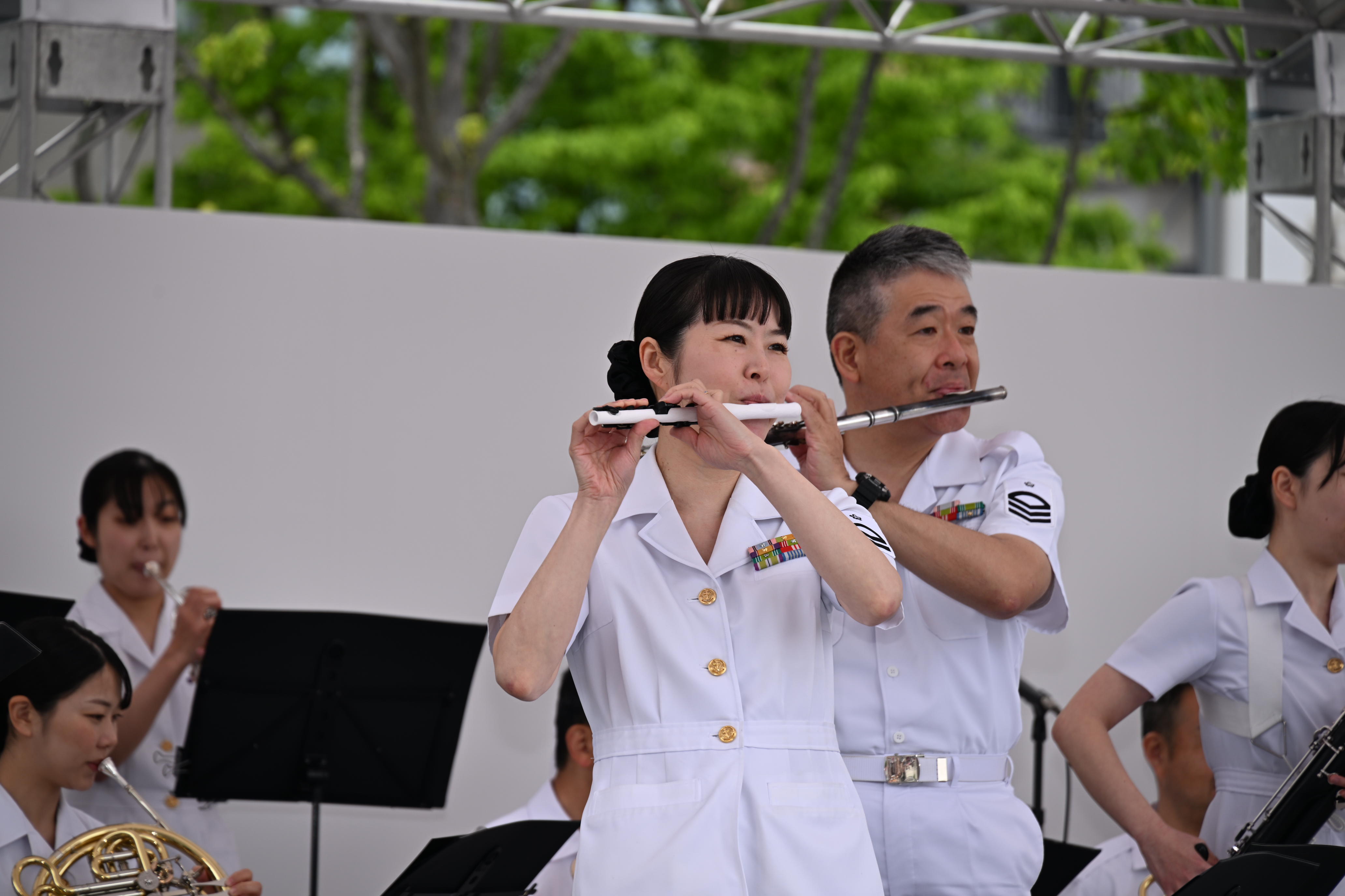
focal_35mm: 200
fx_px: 7472
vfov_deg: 6.9
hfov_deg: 10.3
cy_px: 448
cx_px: 672
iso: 100
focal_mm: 200
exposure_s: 1/160
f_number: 6.3
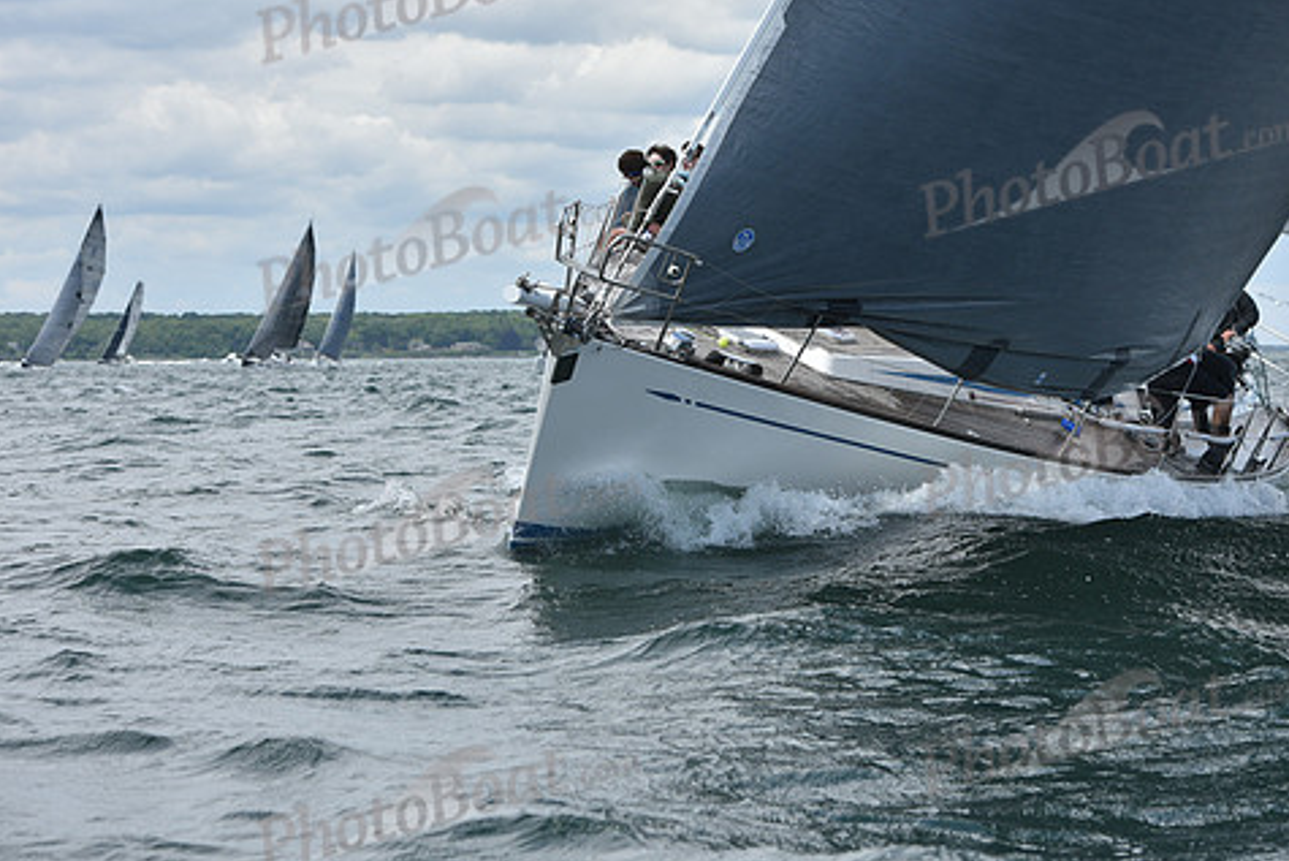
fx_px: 4154
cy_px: 346
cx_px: 782
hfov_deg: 17.6
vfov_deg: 11.8
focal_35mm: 116
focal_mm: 95
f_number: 6.3
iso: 250
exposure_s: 1/1250
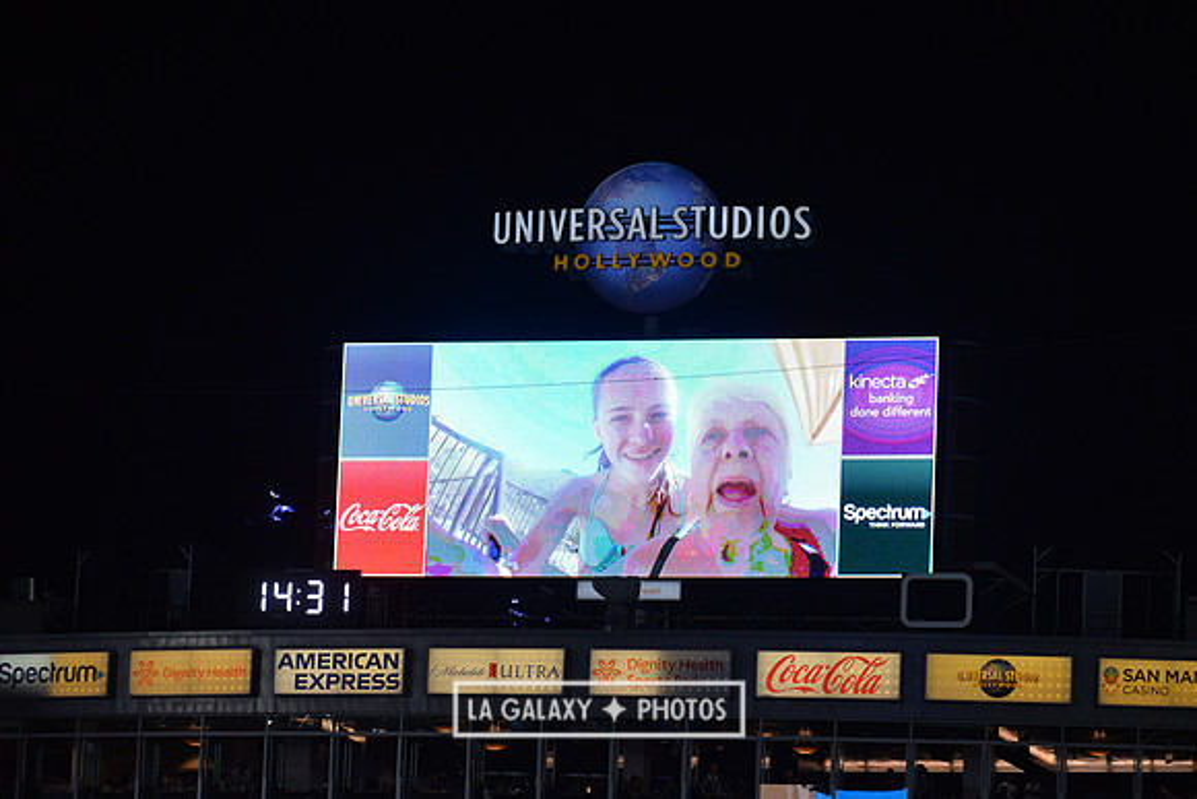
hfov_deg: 12.8
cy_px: 400
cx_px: 598
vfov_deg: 8.6
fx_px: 5321
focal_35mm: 160
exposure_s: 1/1250
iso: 1600
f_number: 4.5
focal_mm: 160
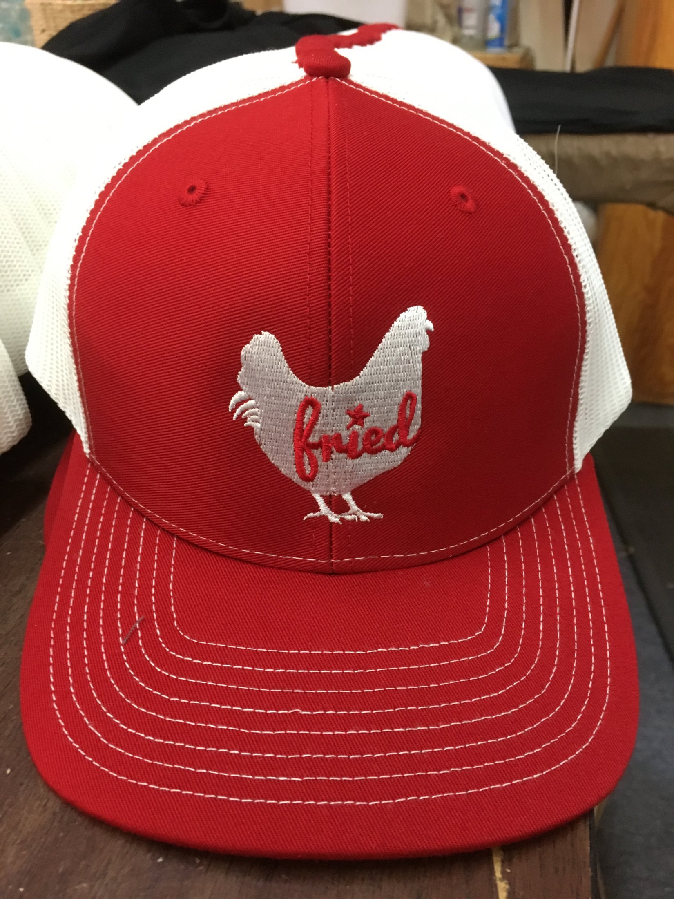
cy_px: 450
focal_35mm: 29
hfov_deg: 48.2
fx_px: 753
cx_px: 337
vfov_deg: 61.7
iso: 200
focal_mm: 4.15
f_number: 2.2
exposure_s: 1/30
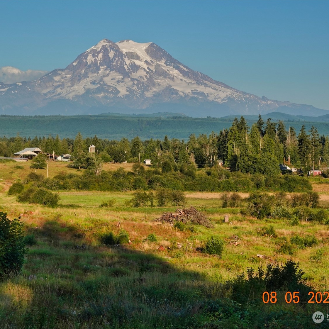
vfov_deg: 14.9
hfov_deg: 14.9
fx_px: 1258
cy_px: 165
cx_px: 121
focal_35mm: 117
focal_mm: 33.51
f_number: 8
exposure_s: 1/250
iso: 100
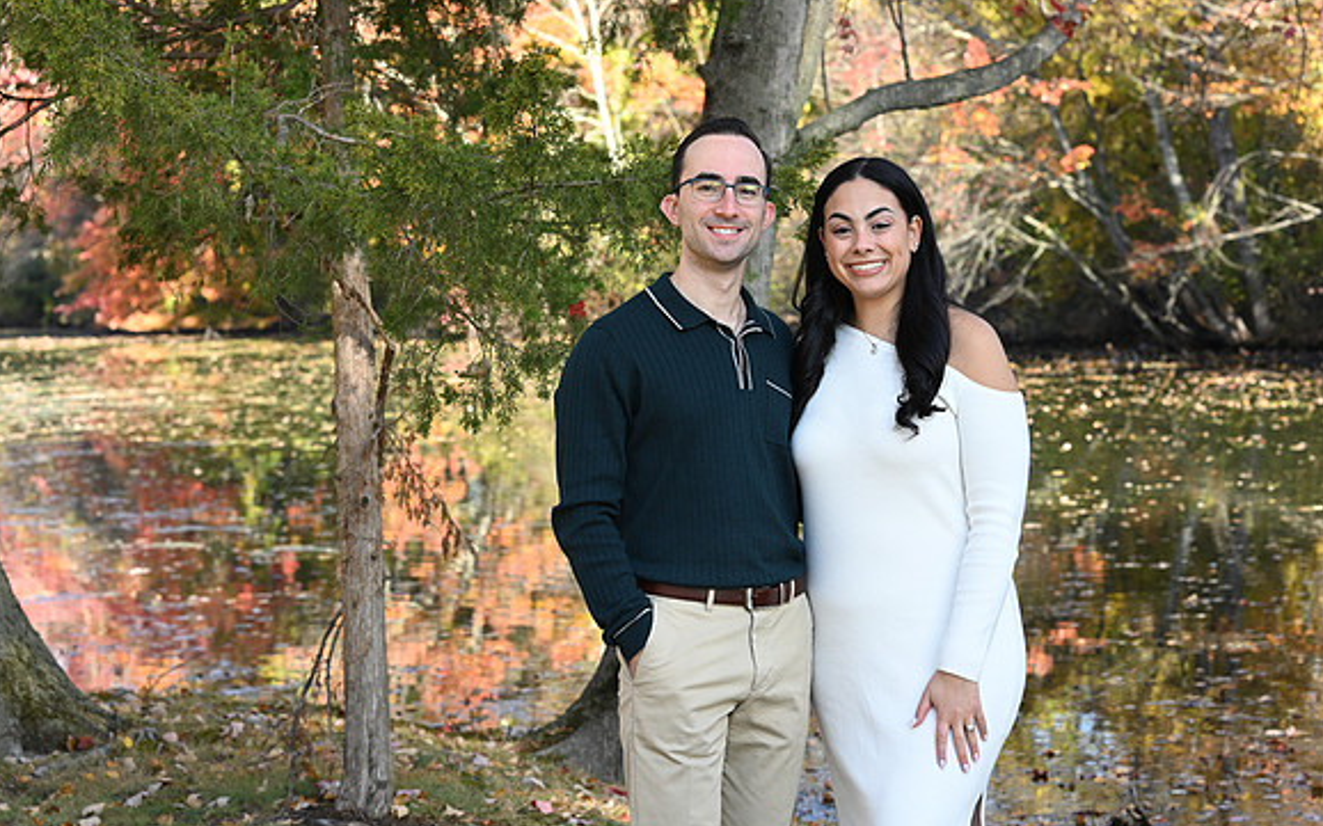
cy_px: 411
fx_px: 3136
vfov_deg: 15.0
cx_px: 662
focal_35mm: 87
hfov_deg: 23.8
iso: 320
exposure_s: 1/160
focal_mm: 85
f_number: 7.1
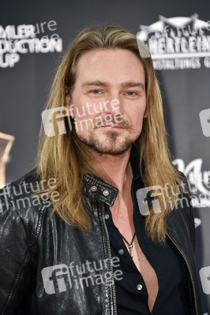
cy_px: 158
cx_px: 105
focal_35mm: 190
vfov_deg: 10.8
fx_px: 1665
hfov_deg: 7.2
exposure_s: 1/160
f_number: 5.6
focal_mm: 190
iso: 1000
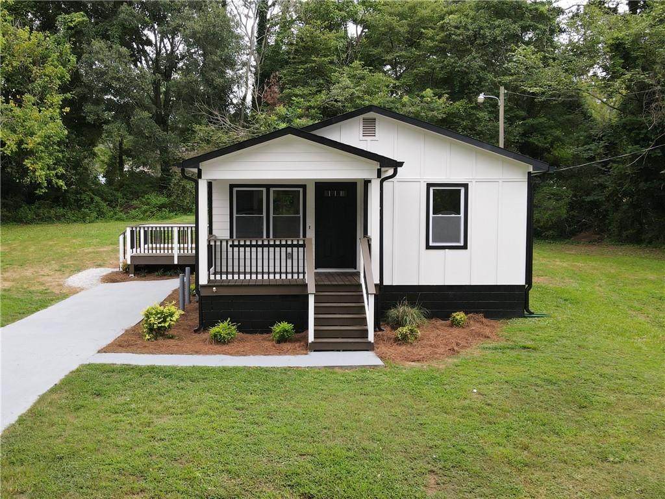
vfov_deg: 56.8
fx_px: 461
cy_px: 250
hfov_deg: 71.6
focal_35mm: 24
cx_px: 332
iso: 100
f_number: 2.8
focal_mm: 4.5
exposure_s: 1/120
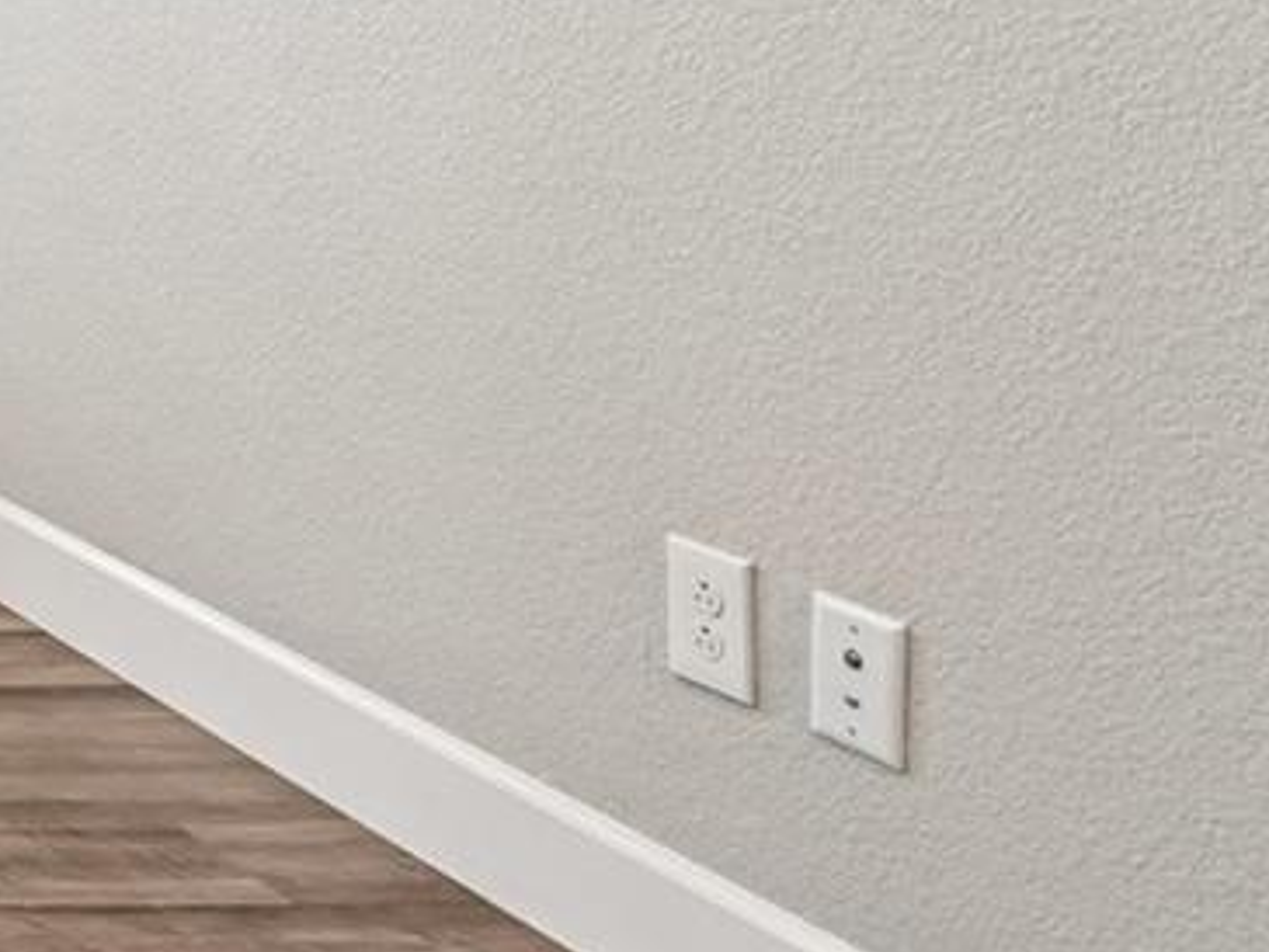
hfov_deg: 18.8
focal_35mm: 59
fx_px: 2164
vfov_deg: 22.5
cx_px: -1311
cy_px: -247
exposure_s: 1/15
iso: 320
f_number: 10
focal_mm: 14
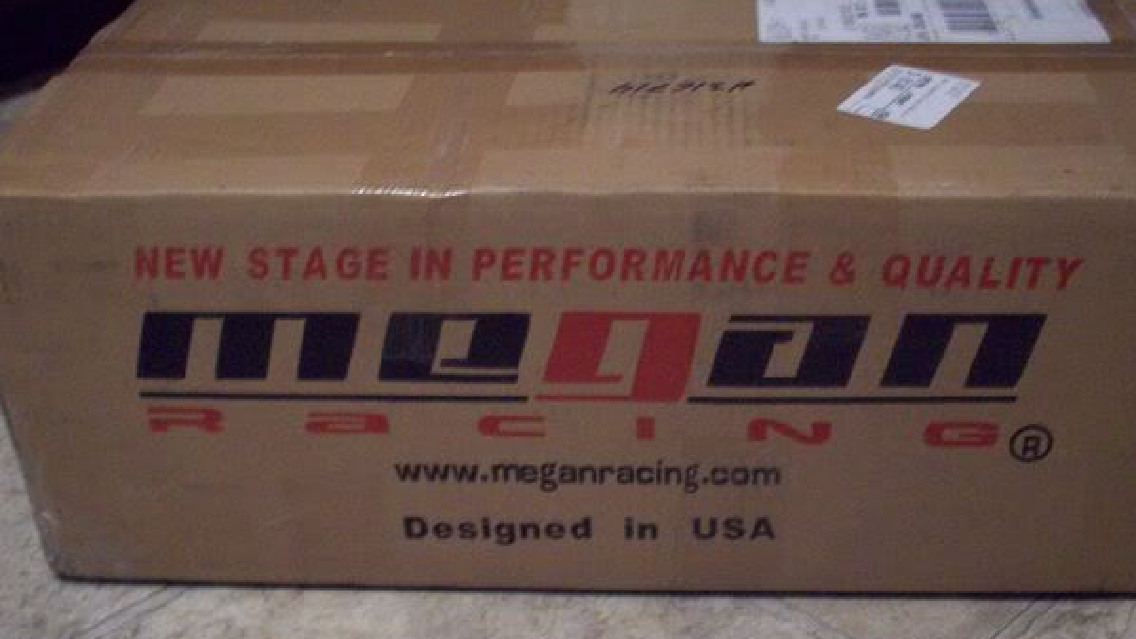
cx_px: 594
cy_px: 401
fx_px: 1627
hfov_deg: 38.5
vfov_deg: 22.2
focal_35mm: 54
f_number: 2.8
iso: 200
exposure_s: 1/8
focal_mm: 6.2
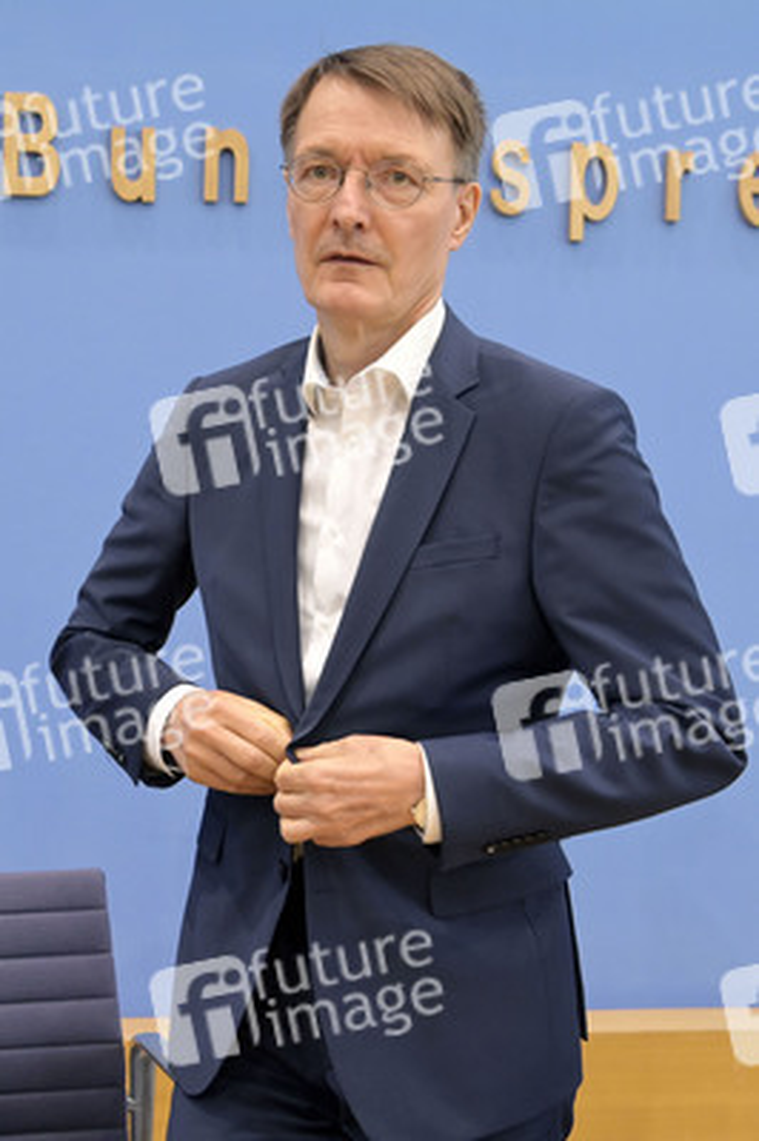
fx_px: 1140
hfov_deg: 36.8
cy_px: 570
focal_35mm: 36
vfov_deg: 53.2
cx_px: 380
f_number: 5.6
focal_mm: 36
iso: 5000
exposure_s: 1/400
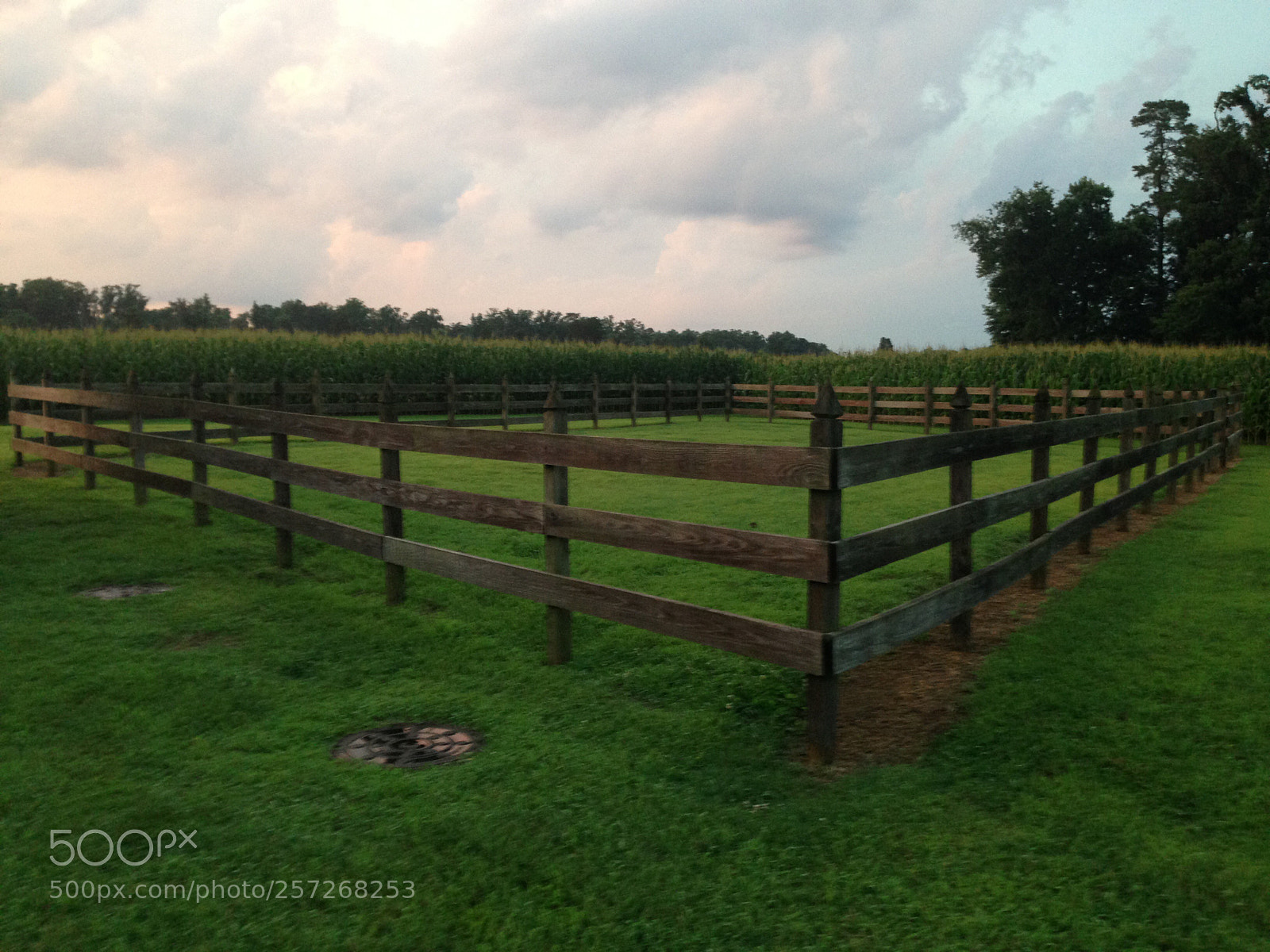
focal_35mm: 33
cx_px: 635
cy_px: 476
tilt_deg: -6.2
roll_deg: -0.9
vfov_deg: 42.9
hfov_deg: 55.4
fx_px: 1211
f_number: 2.4
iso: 125
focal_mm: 4.12
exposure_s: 1/20
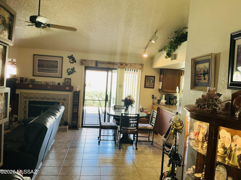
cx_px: 120
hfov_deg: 61.7
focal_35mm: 29
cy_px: 90
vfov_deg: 48.2
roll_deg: -3.0
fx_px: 202
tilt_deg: -3.6
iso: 100
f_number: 1.8
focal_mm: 3
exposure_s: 1/60
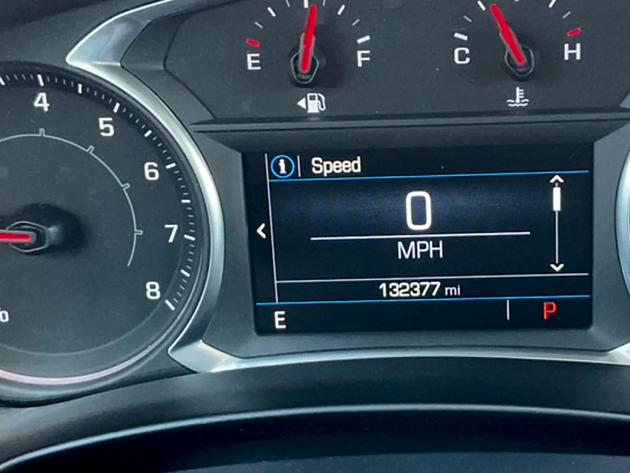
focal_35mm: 51
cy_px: 227
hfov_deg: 37.1
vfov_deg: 28.6
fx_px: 928
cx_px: 414
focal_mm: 3
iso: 125
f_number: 1.8
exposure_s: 1/60
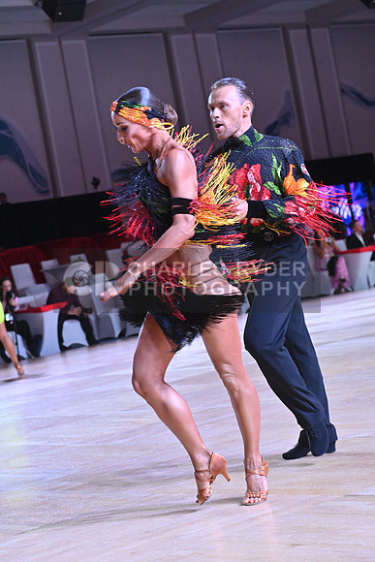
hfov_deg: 14.9
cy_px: 281
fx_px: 1437
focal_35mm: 92
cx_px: 188
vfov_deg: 22.1
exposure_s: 1/400
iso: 4000
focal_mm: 92
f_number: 6.3
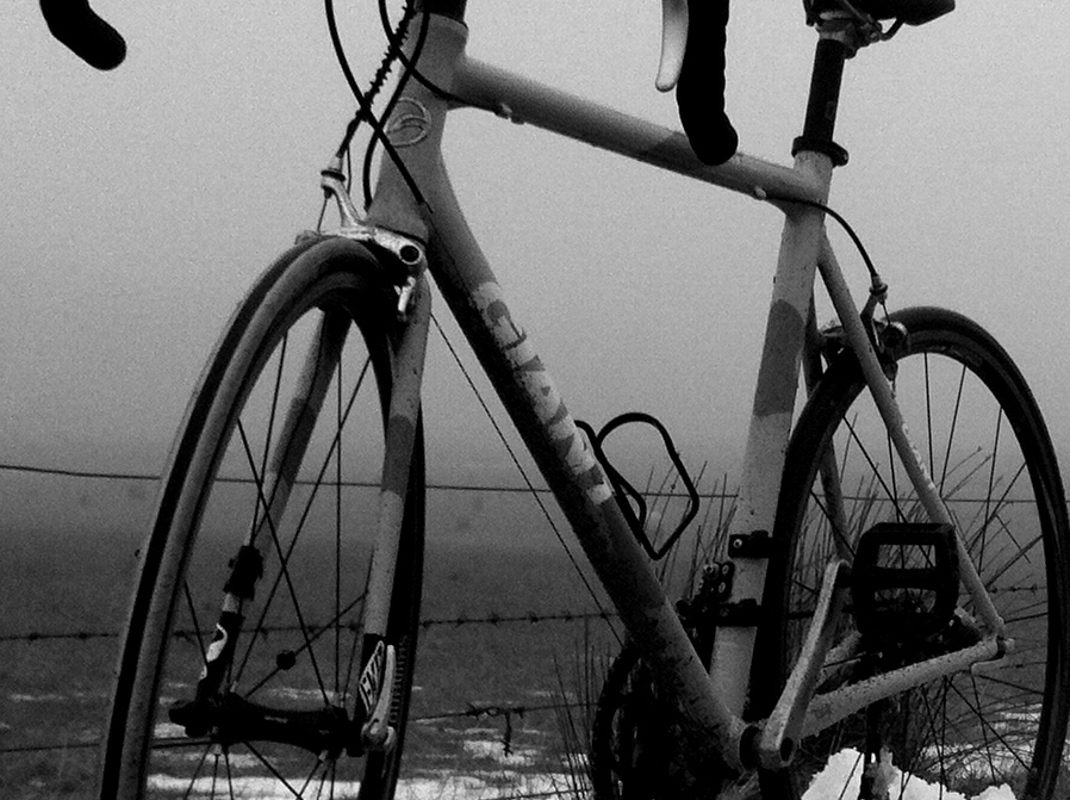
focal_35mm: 101
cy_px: 578
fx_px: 3118
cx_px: 1225
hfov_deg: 18.6
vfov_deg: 14.6
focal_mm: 3.85
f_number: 2.8
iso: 80
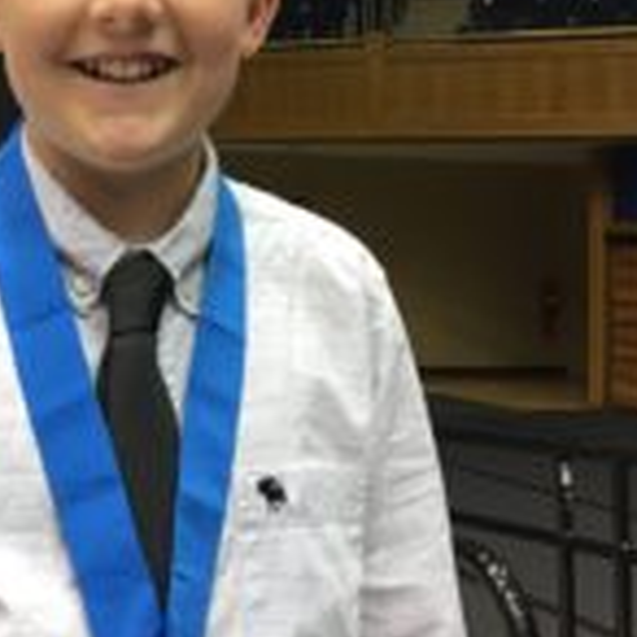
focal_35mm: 70
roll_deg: -1.8
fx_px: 1457
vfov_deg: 24.4
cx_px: 70
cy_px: 157
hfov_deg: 24.0
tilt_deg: +3.2
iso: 25
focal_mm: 4.15
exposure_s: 1/30
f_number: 2.2
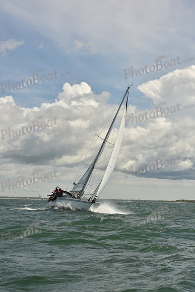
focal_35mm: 78
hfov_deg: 17.5
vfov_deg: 26.0
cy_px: 146
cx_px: 98
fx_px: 633
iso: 320
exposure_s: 1/800
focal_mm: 78
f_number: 13
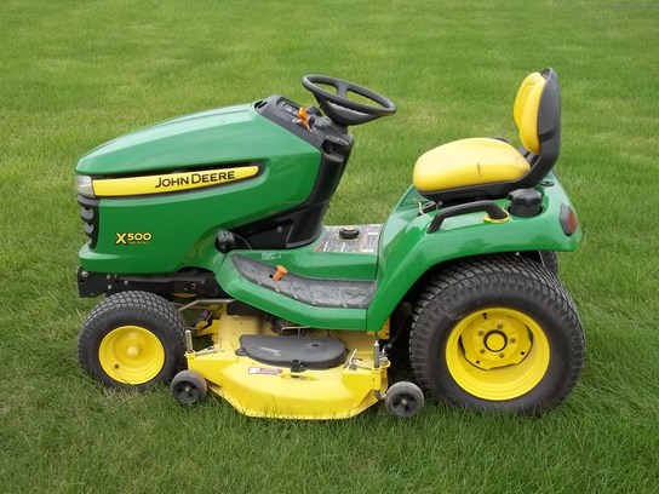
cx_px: 330
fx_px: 876
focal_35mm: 46
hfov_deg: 41.2
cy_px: 247
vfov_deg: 31.5
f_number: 3.7
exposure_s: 1/250
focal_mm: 8.3
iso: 64
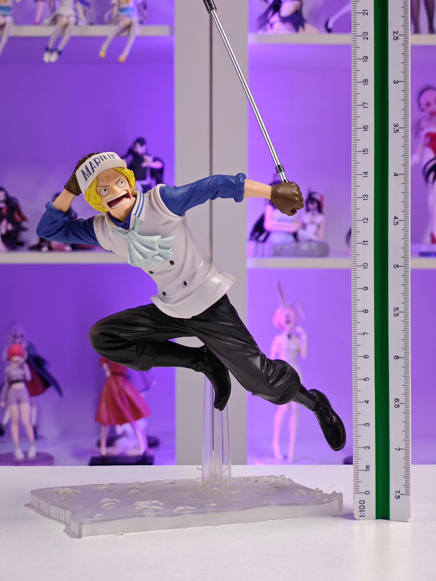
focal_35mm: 80
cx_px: 218
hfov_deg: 18.4
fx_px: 1344
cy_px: 290
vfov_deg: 24.4
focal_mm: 7.48
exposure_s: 1/17.8
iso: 400
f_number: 2.4
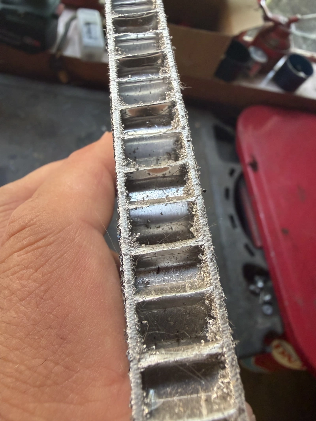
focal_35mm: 26
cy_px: 210
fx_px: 317
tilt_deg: -54.6
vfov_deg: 67.3
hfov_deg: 53.1
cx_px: 158
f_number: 2.2
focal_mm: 2.22
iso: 320
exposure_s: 1/104
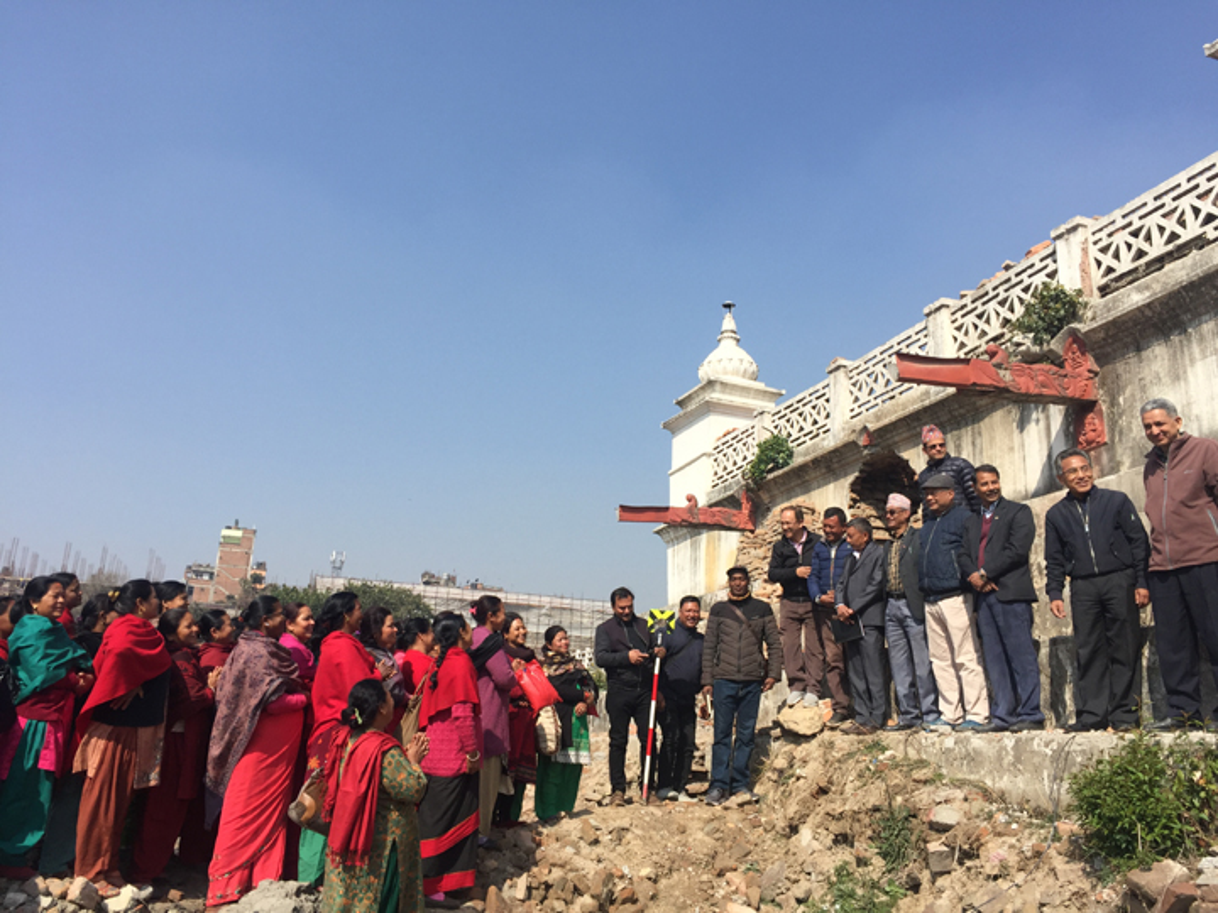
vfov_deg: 48.2
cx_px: 609
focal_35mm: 29
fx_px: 1020
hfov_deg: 61.7
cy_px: 456
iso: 32
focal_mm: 4.15
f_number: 2.2
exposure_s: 1/1883
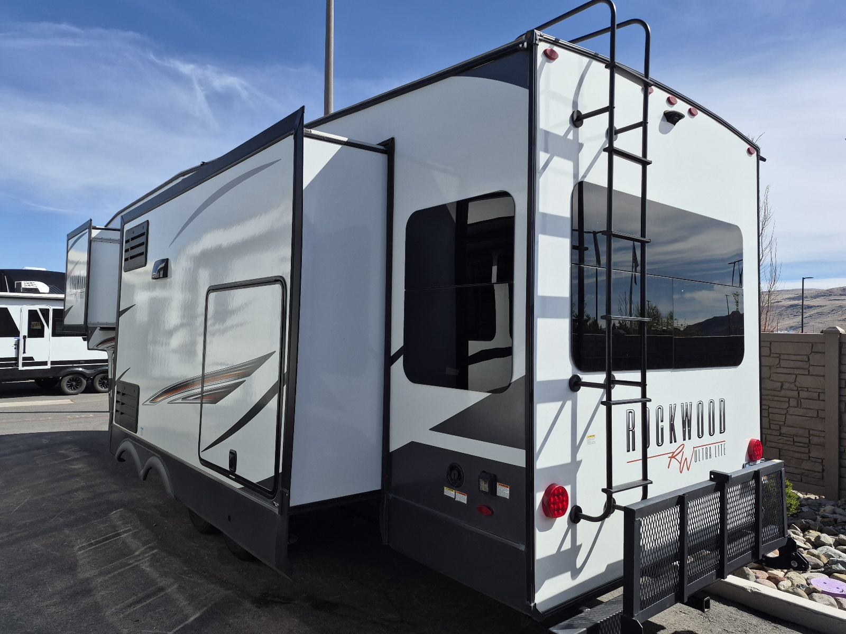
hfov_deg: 73.9
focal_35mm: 23
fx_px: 562
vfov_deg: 58.9
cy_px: 317
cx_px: 423
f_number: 1.8
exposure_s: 1/10000
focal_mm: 5.4
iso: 80
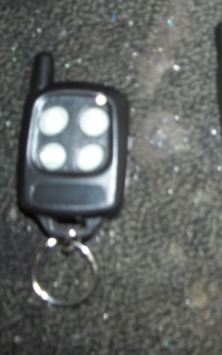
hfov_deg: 25.0
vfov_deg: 40.3
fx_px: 484
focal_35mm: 50
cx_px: 203
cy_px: 176
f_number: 2.8
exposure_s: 1/60
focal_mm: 5.7
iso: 200
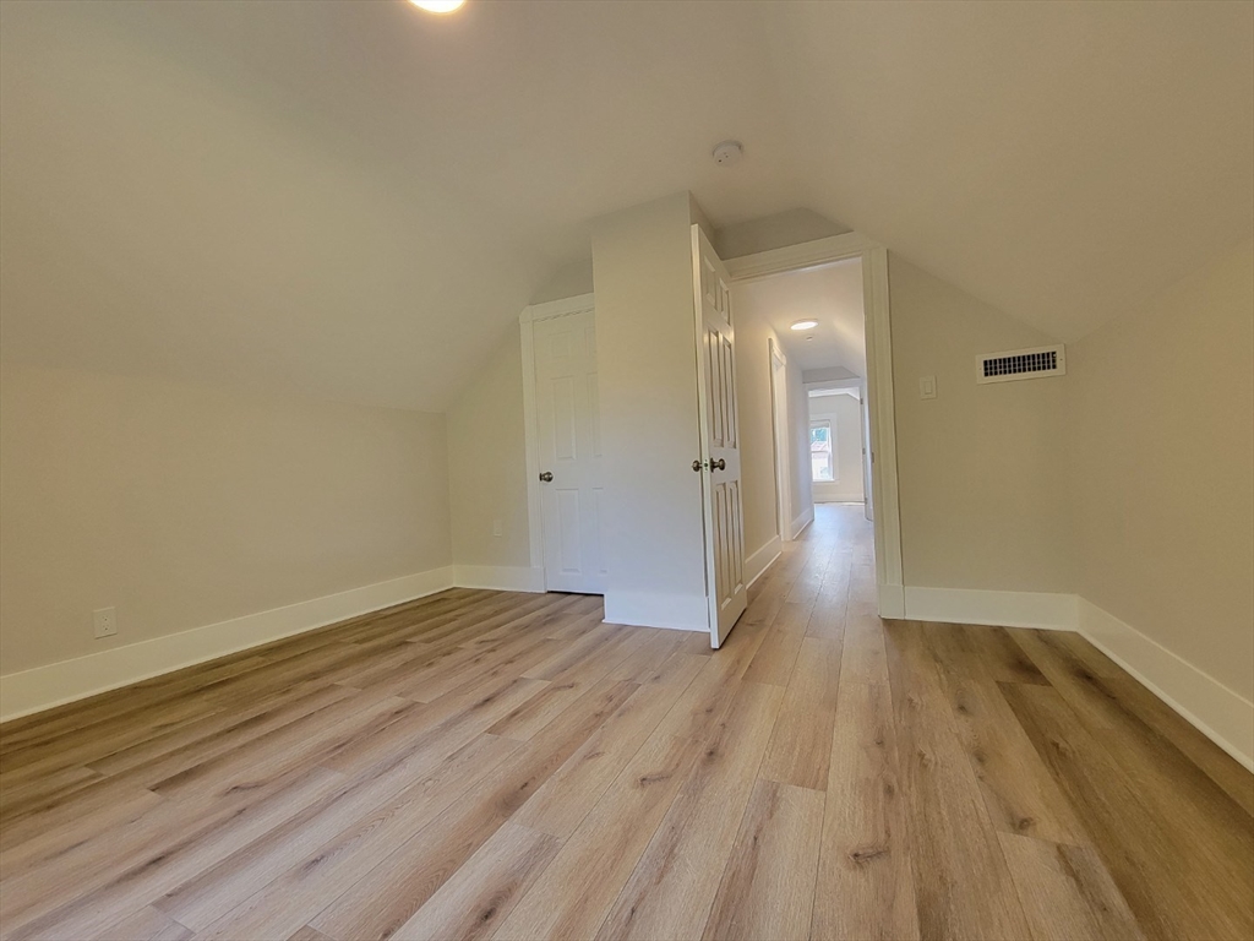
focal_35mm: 13
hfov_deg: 106.2
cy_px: 470
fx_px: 471
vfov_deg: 89.9
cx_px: 627
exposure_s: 1/60
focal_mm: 2.2
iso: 250
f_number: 2.2
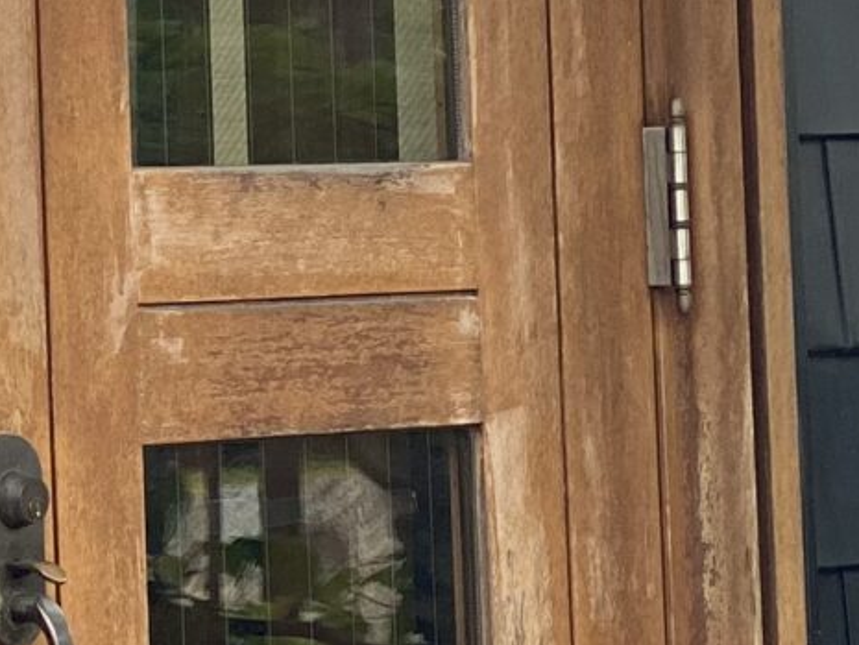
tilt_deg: +1.6
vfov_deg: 5.2
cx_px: -569
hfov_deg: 6.8
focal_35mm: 286
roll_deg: +1.7
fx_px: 7099
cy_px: -6
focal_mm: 6
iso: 20
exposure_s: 1/448
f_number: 2
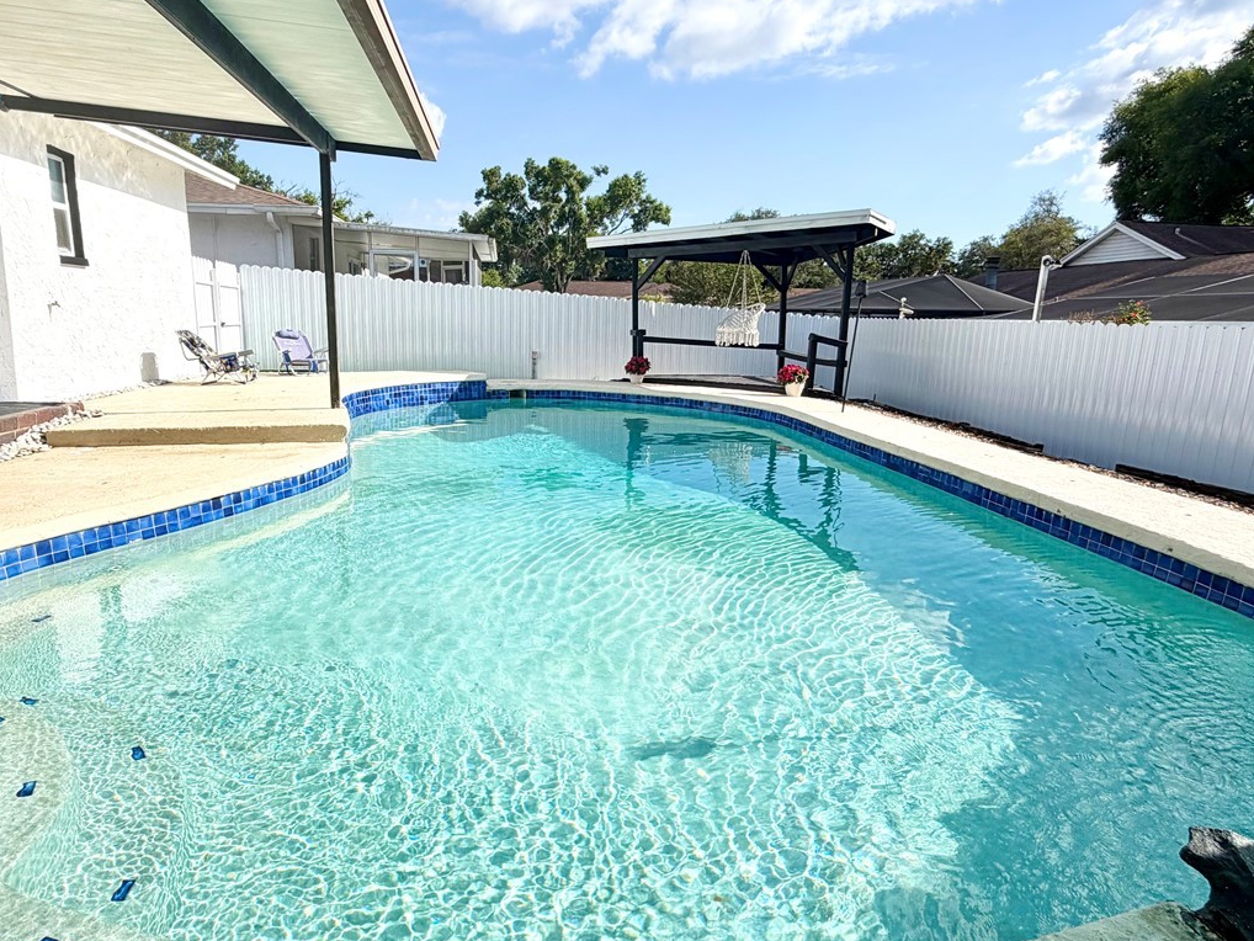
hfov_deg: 76.2
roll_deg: -0.6
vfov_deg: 61.1
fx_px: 797
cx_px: 576
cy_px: 485
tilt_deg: -12.0
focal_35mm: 22
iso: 20
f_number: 2.2
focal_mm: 2.22
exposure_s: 1/1145
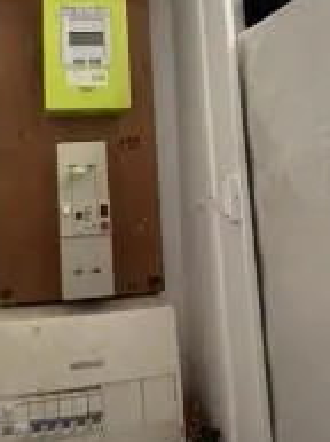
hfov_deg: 49.4
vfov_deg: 62.7
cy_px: 126
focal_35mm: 27
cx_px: 87
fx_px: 344
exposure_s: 1/60
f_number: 1.8
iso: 800
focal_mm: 1.57
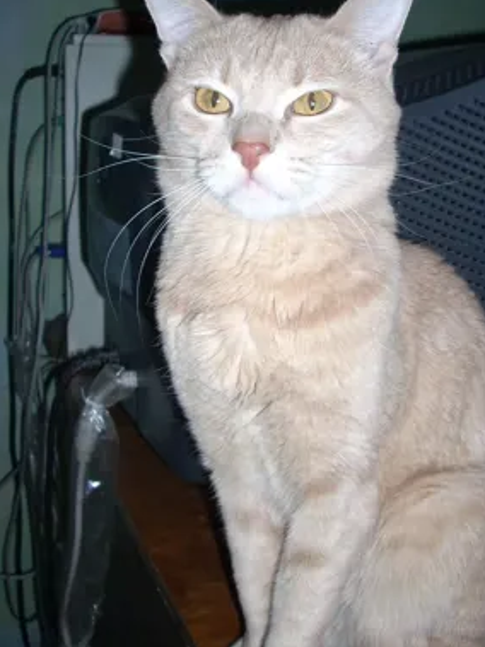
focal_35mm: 50
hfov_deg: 29.0
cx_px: 311
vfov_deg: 38.2
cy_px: 294
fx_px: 935
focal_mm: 6.2
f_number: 2.8
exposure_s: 1/60
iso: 64
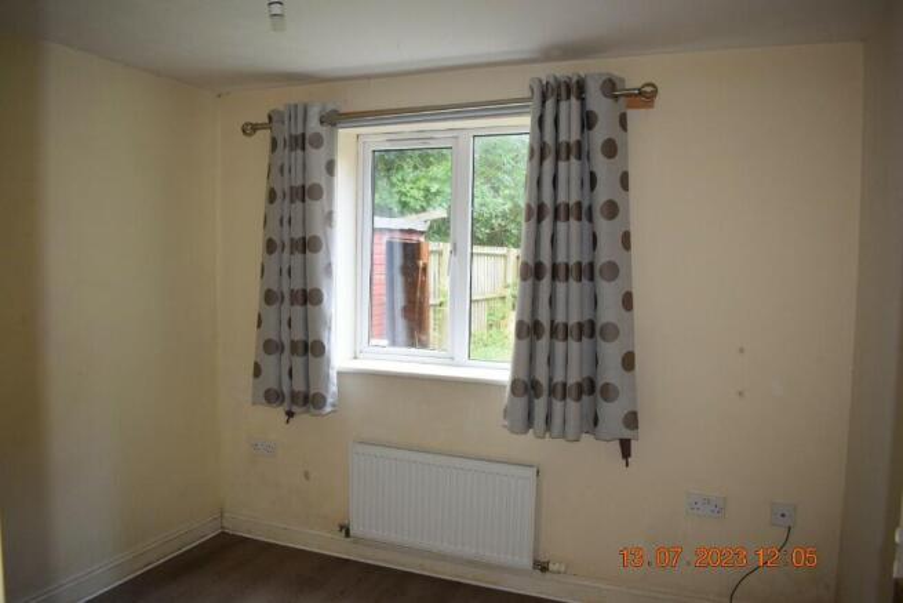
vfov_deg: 48.0
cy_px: 302
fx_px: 677
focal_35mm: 27
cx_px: 452
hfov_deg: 67.4
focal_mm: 18
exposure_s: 1/80
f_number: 4.5
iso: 800
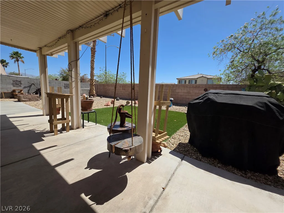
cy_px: 106
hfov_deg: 106.2
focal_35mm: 13
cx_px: 142
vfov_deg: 89.9
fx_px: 107
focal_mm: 2.2
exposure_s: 1/2650
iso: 40
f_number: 1.9
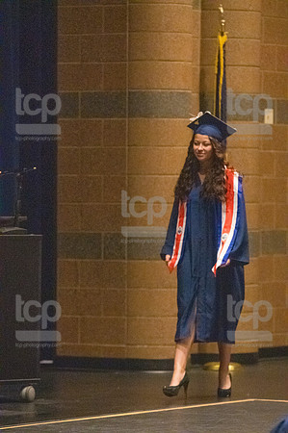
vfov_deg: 7.9
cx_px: 144
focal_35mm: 262
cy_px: 216
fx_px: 3151
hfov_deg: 5.2
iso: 10000
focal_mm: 175
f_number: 3.2
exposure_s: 1/400
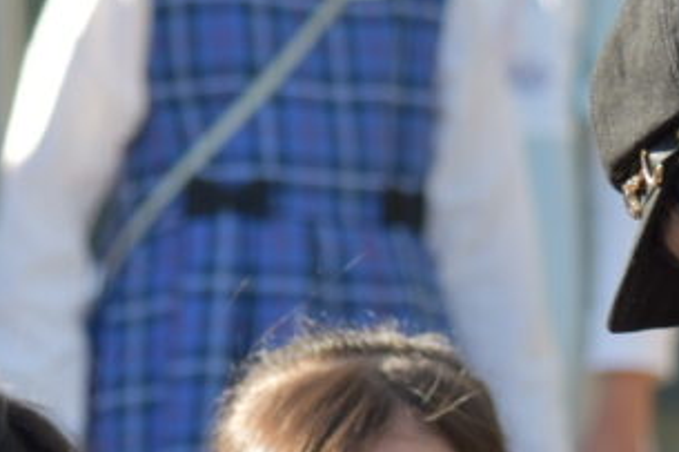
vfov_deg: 2.0
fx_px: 12812
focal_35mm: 680
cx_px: 525
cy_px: 660
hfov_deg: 3.0
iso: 200
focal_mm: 135
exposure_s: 1/400
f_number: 4.8
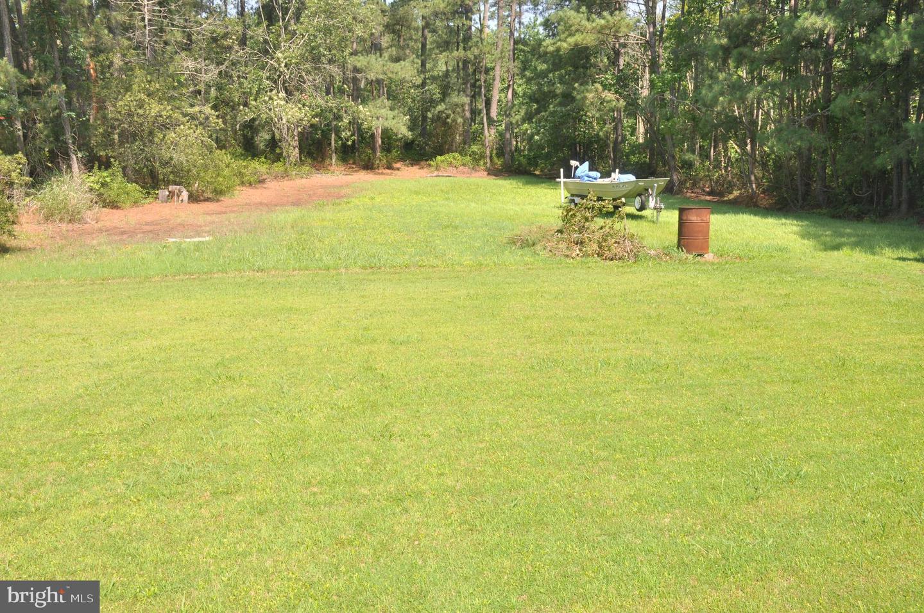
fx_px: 846
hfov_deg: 57.3
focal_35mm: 33
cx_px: 462
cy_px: 306
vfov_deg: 39.9
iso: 200
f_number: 11
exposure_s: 1/125
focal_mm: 22
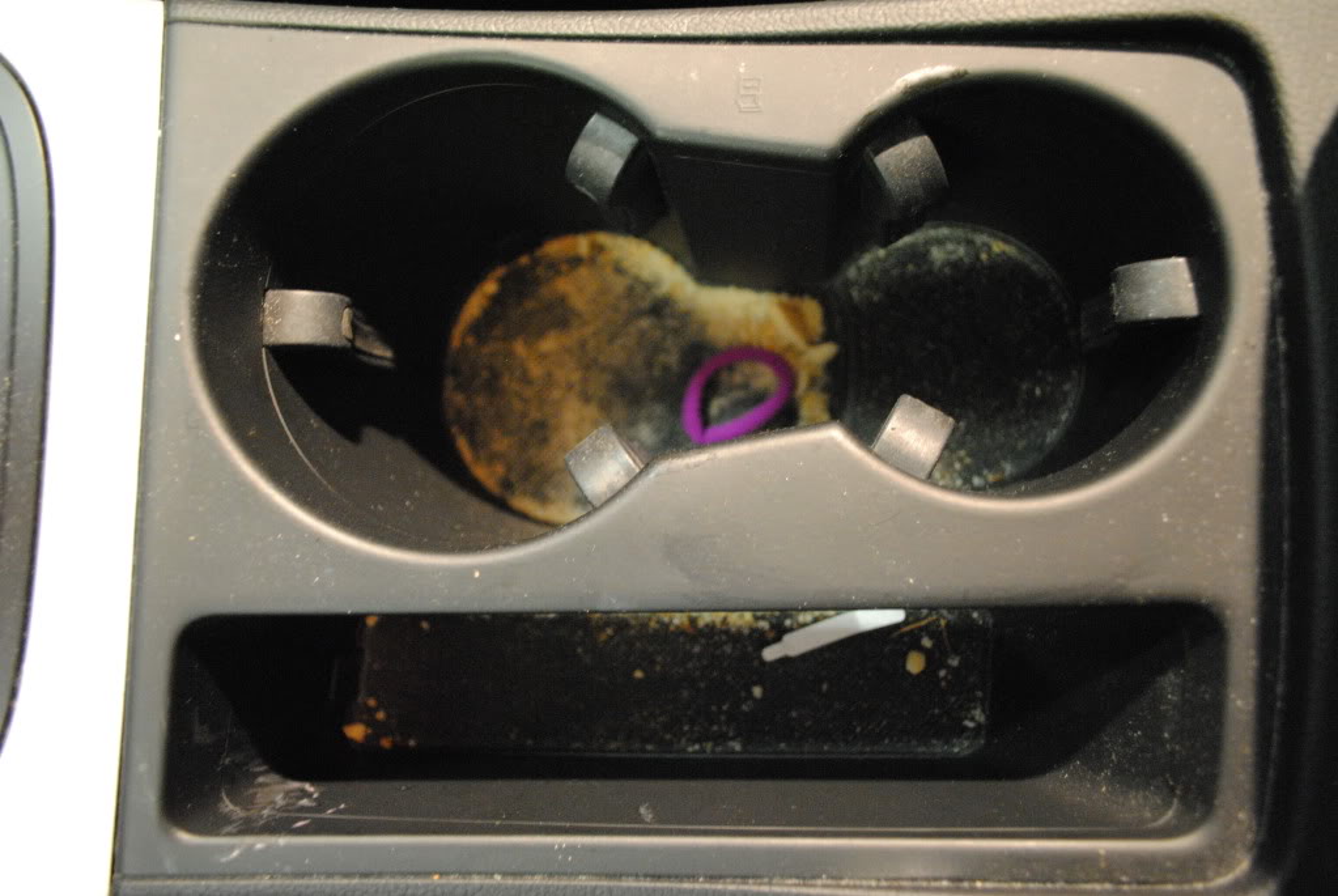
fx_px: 1005
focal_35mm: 27
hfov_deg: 67.3
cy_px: 448
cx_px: 669
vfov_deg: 48.1
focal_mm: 18
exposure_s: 1/30
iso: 1600
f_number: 3.5
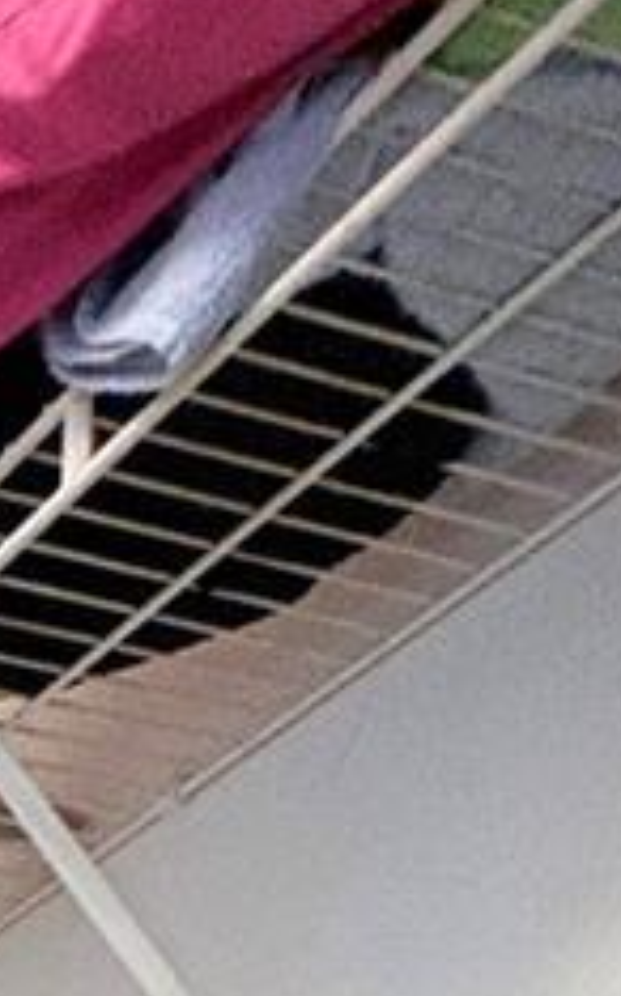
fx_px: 2061
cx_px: -974
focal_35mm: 76
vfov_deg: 16.4
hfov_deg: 12.4
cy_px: 2222
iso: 500
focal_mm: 2.22
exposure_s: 1/60
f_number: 2.2
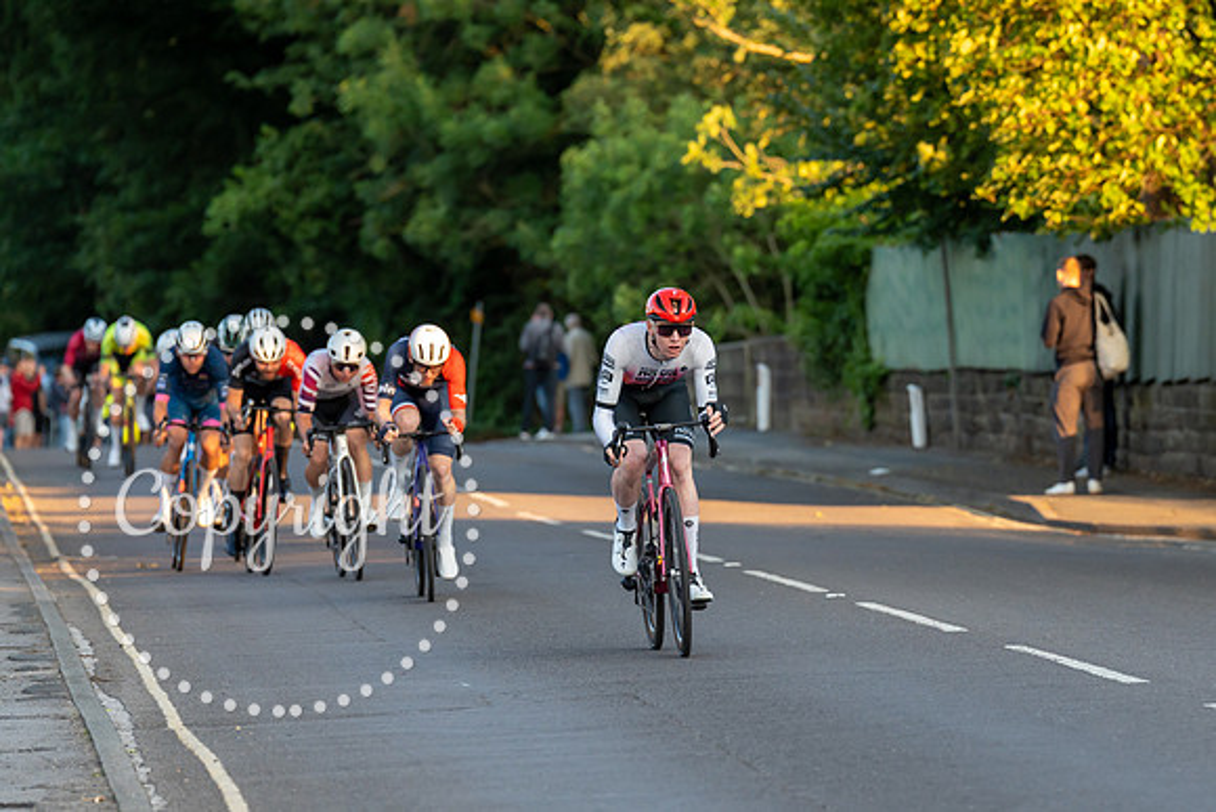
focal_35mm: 265
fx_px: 8946
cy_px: 415
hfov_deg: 7.8
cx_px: 805
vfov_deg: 5.2
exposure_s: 1/800
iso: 1000
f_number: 4
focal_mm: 200
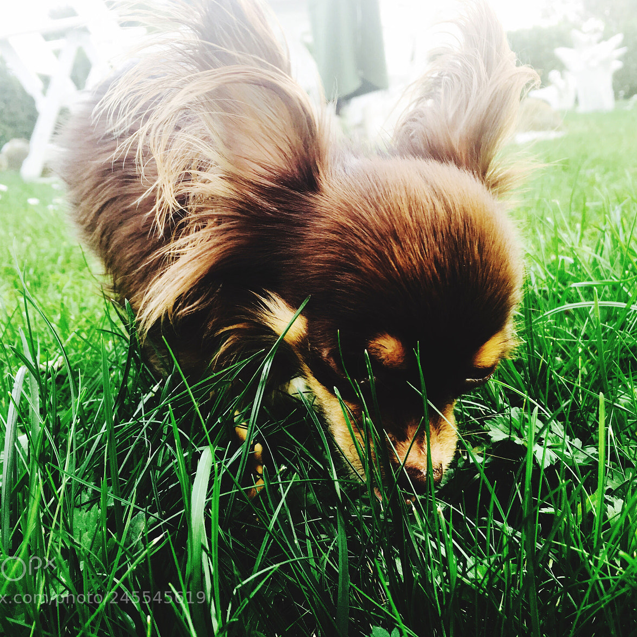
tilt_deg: -15.3
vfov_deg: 47.2
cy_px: 314
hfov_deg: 47.1
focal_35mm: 35
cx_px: 356
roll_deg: +5.1
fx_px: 729
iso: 40
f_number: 2.2
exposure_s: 1/100
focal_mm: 4.15
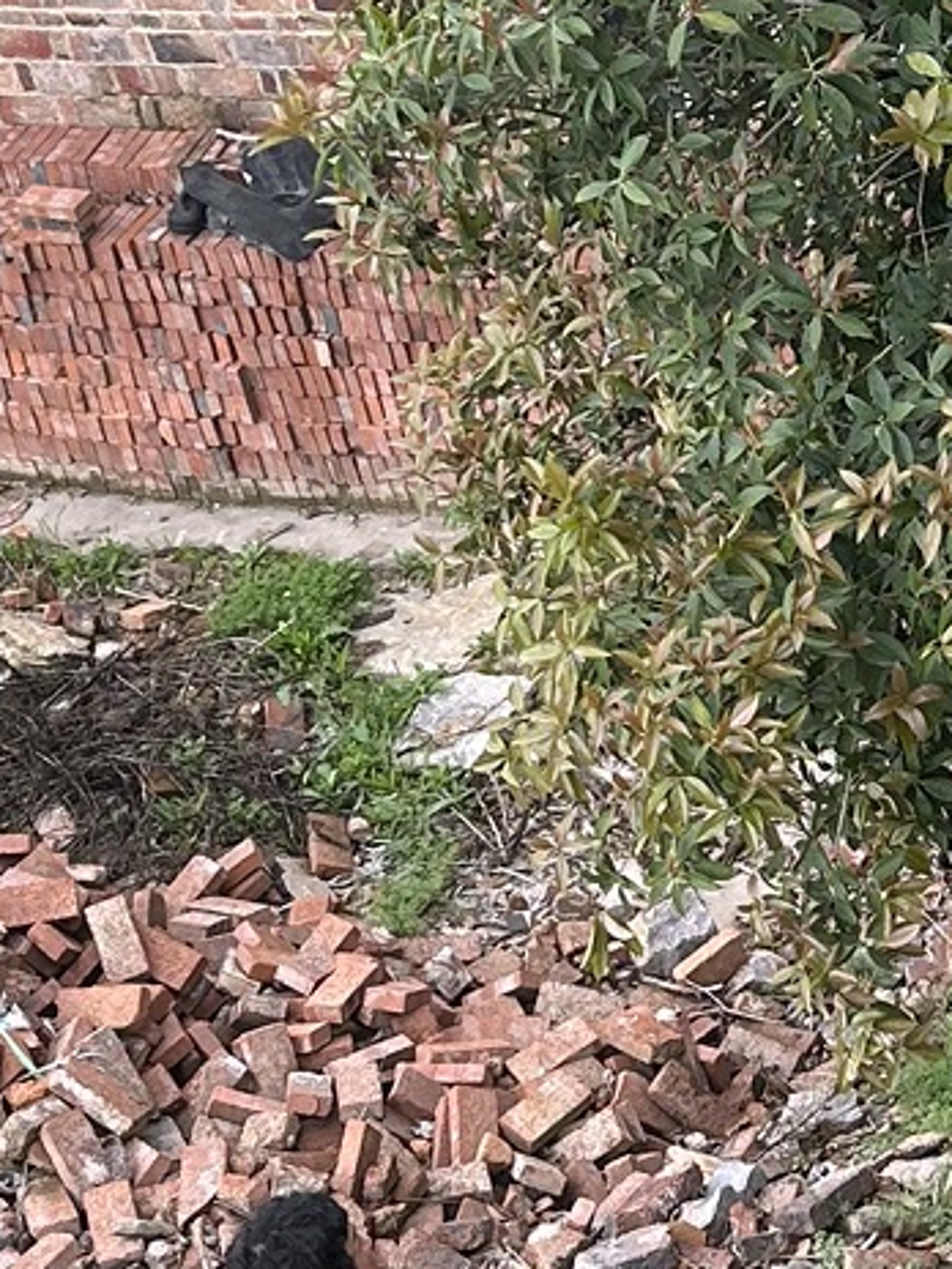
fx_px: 4107
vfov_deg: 17.6
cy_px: 514
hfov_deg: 13.1
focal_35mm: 112
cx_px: 856
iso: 50
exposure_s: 1/121
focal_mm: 5.7
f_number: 1.5
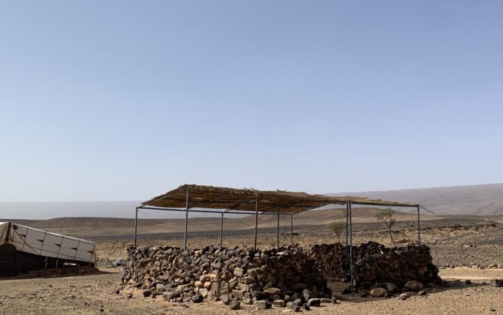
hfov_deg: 47.6
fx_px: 562
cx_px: 324
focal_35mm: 41
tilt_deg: +5.1
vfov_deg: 31.1
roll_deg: +0.0
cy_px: 194
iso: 25
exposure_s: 1/3401
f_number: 1.8
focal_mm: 4.25
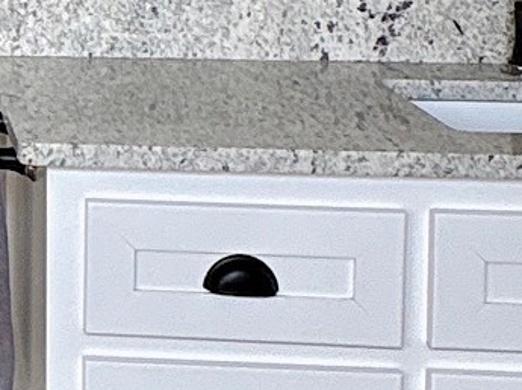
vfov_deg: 18.5
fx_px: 1175
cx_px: -368
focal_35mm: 78
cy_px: 20
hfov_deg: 19.8
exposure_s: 1/120
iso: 80
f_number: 2.2
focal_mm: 2.22
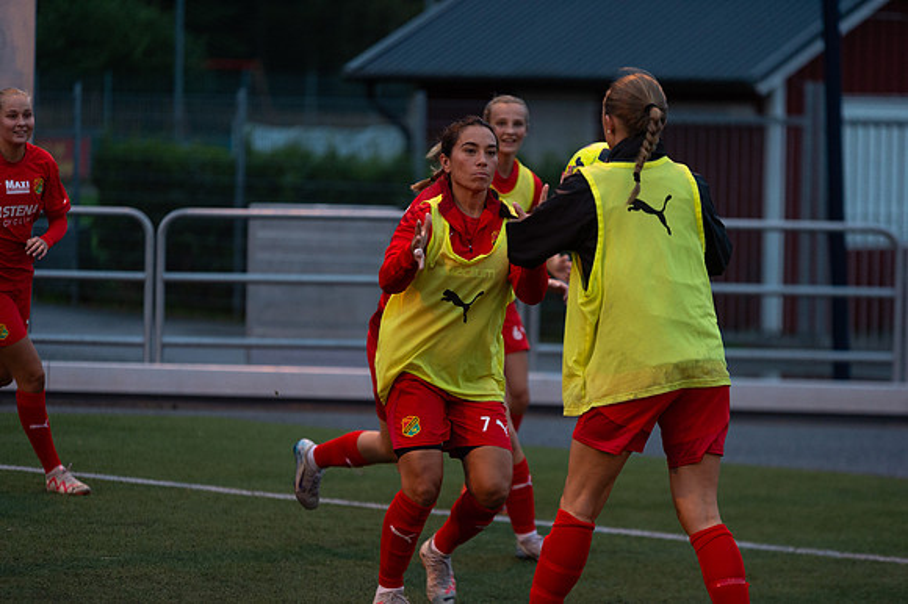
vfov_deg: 7.8
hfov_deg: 11.8
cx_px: 454
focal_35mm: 175
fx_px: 4411
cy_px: 302
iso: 1800
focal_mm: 175
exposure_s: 1/640
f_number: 3.2
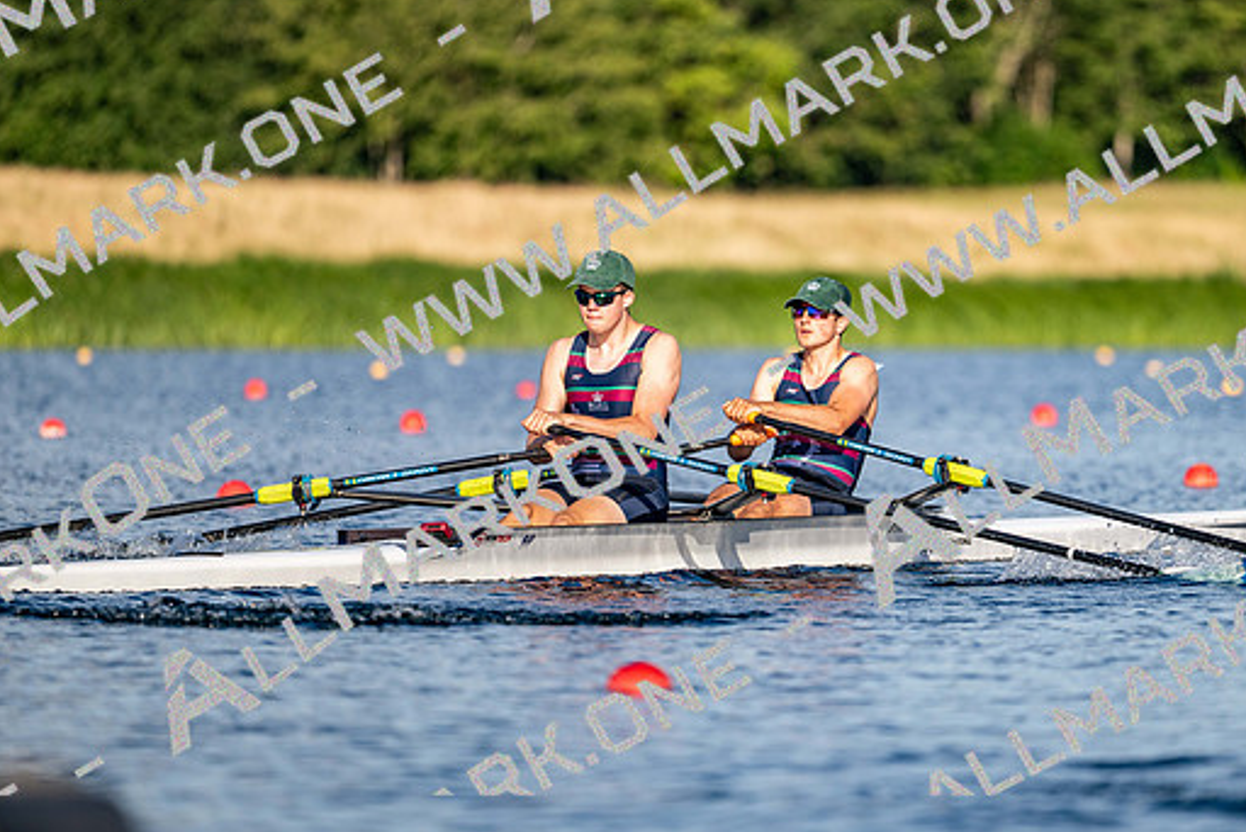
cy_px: 378
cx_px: 657
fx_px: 15687
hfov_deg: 4.5
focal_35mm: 453
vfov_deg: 3.0
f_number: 4.5
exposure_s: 1/2500
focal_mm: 400
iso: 250
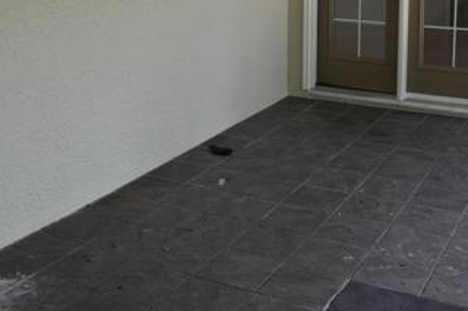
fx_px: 702
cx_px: 224
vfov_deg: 23.8
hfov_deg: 36.9
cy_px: -9
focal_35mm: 54
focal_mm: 24
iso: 400
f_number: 5
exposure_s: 1/100
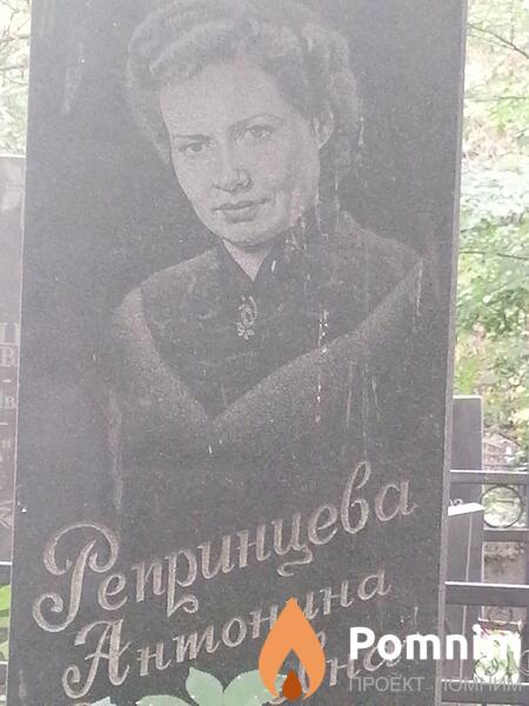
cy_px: 353
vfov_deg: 16.6
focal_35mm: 119
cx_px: 264
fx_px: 2425
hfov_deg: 12.5
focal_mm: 4.75
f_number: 1.8
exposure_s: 1/33.3
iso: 200
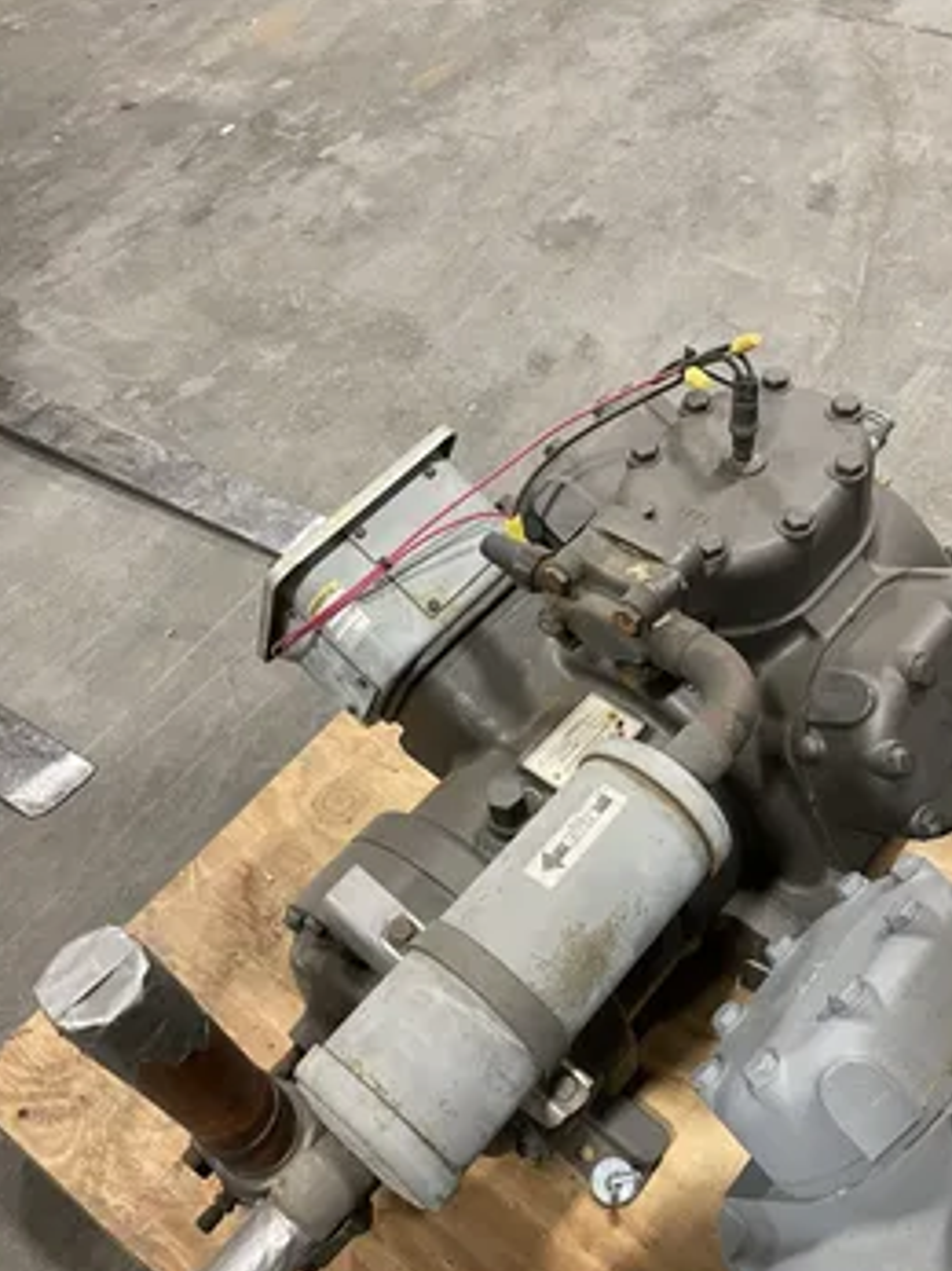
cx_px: 538
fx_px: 1101
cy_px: 711
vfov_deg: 59.8
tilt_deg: -49.9
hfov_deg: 46.7
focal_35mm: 30
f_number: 1.6
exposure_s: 1/60
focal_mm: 4.2
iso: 500
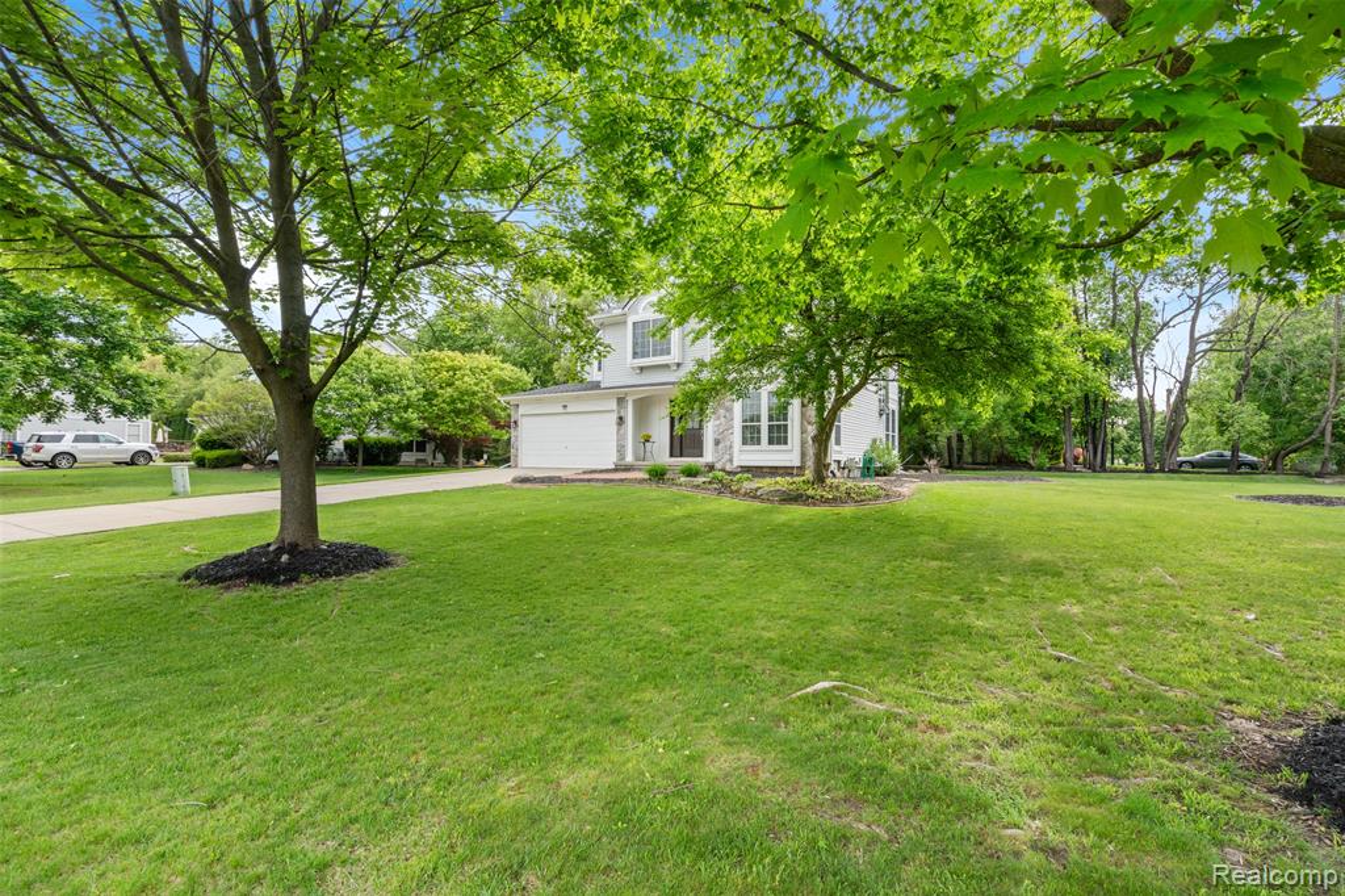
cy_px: 448
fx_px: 598
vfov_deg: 73.7
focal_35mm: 16
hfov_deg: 96.8
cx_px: 672
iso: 100
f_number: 9
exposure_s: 1/30
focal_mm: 16
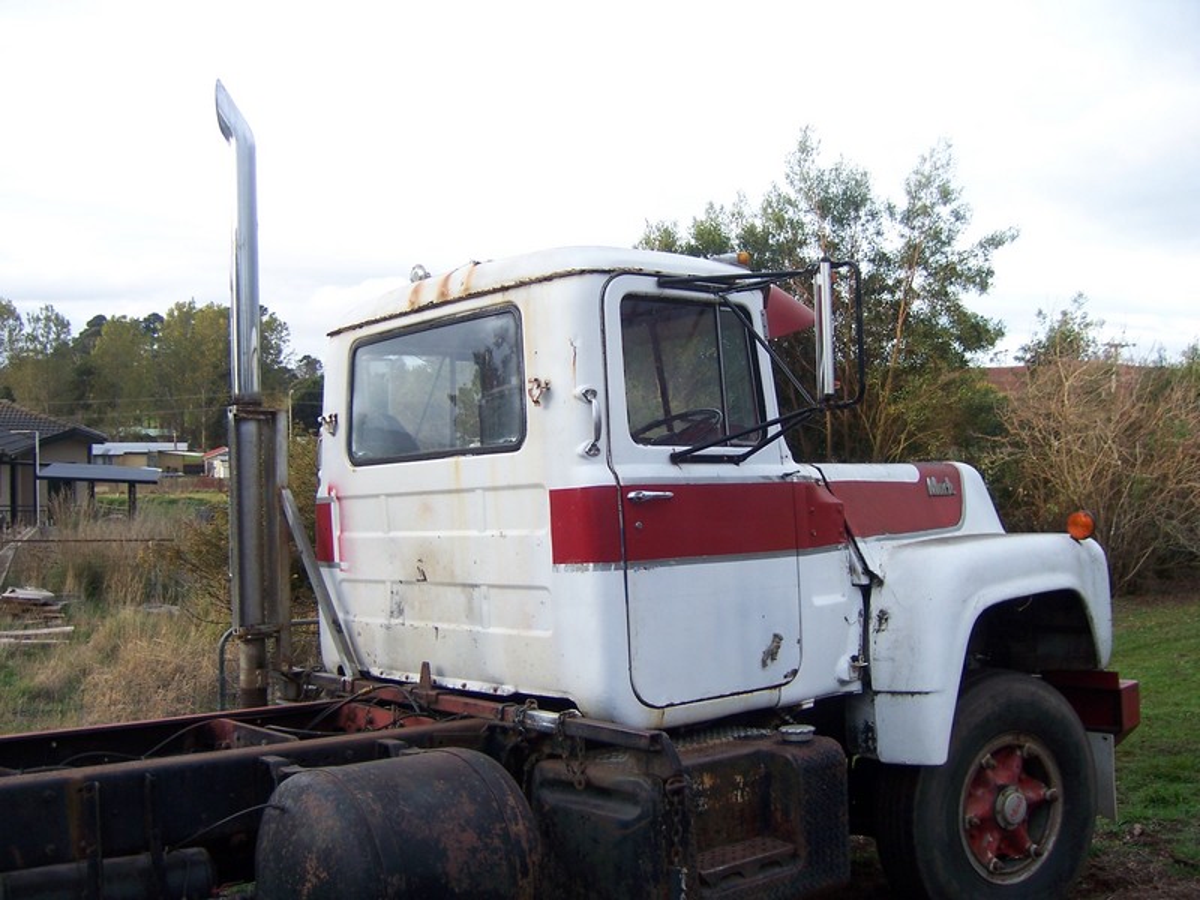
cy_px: 450
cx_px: 600
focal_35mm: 36
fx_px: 1248
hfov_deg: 51.4
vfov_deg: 39.7
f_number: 2.8
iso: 80
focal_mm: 6.2
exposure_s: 1/125
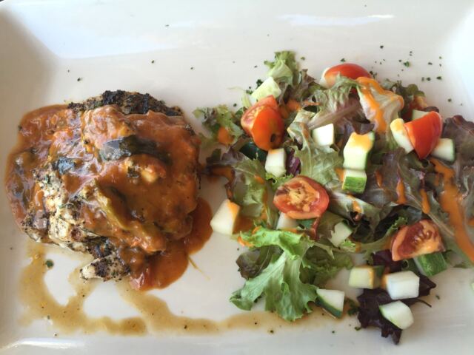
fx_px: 397
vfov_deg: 48.2
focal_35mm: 29
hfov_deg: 61.7
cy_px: 178
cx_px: 237
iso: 32
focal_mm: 4.15
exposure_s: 1/153
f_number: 2.2
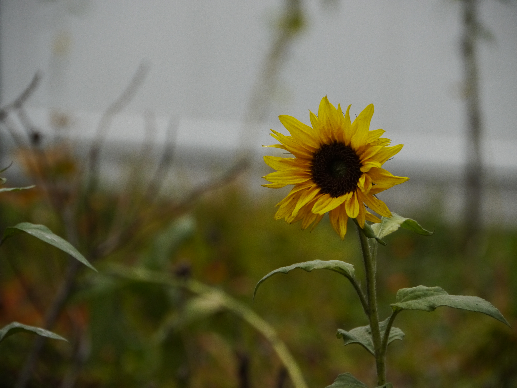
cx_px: 258
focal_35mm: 280
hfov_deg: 7.1
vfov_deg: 5.3
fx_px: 4184
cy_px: 194
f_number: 5.8
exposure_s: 1/320
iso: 1000
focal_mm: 140
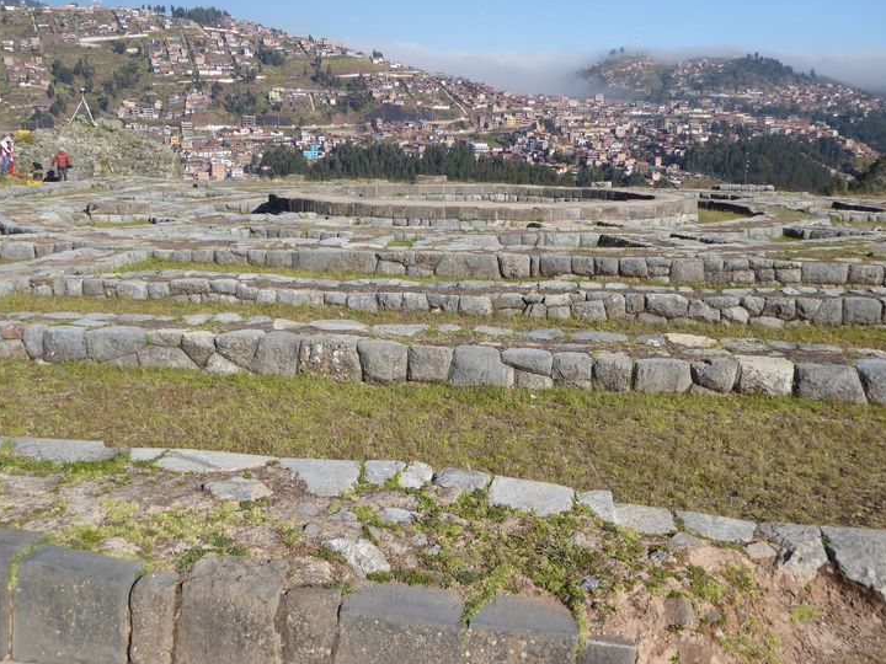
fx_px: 1024
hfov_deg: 46.8
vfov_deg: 36.0
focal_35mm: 40
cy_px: 344
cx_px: 448
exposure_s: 1/640
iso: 80
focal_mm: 6.3
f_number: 3.7
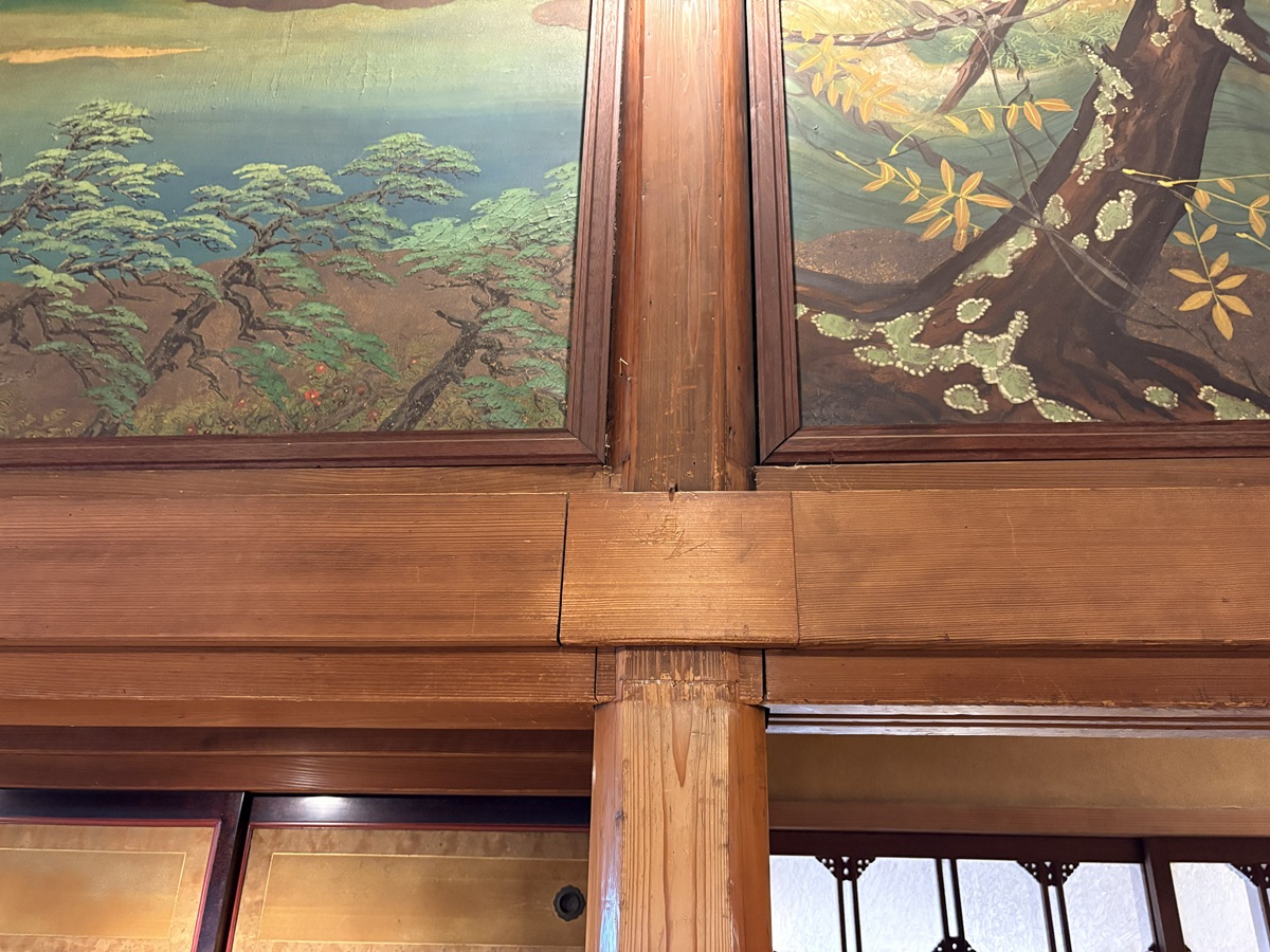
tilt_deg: +24.7
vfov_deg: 53.1
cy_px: 476
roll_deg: -0.8
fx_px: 954
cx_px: 635
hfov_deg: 67.3
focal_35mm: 26
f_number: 1.6
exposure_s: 1/25
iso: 500
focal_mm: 5.96
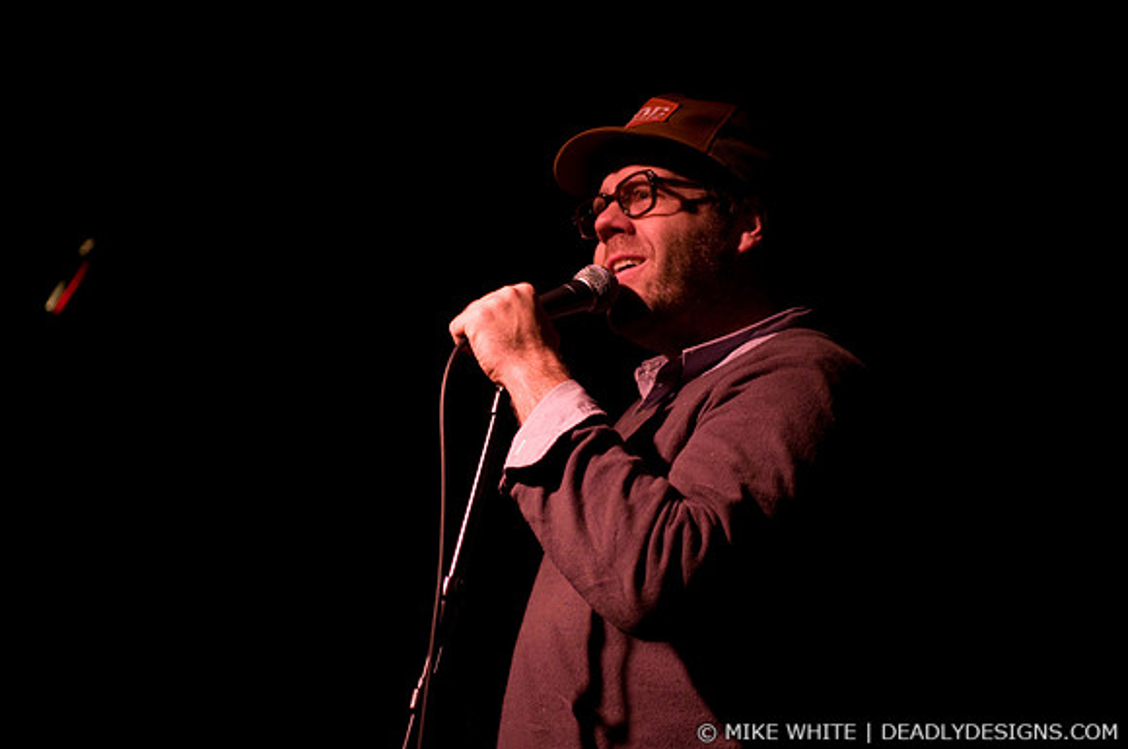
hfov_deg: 23.4
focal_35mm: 87
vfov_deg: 15.7
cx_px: 564
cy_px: 374
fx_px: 2722
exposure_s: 1/60
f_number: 2.8
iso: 1000
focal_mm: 58
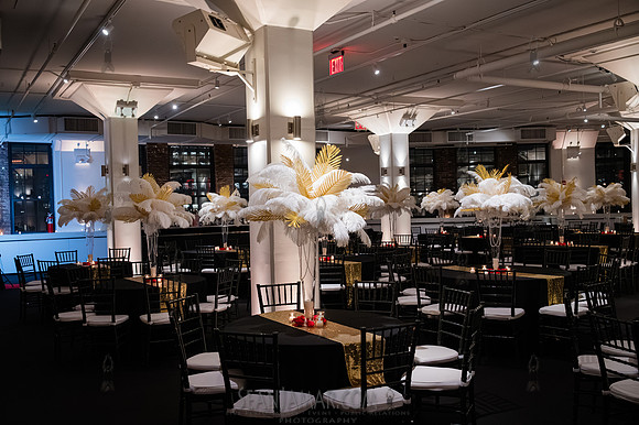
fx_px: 621
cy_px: 212
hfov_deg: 54.5
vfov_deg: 37.8
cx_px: 320
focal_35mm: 35
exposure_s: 1/200
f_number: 5
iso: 12800
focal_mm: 35
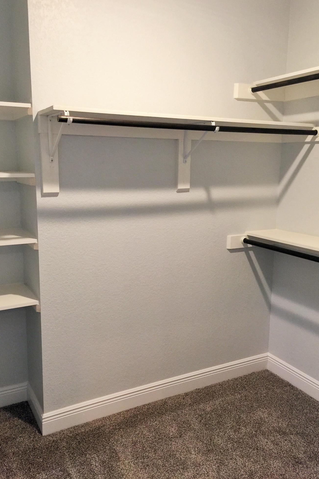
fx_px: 412
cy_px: 238
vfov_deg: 60.3
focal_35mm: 31
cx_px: 144
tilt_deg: -10.2
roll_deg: -1.3
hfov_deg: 42.3
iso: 64
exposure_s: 1/15
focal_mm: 4.15
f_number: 2.2
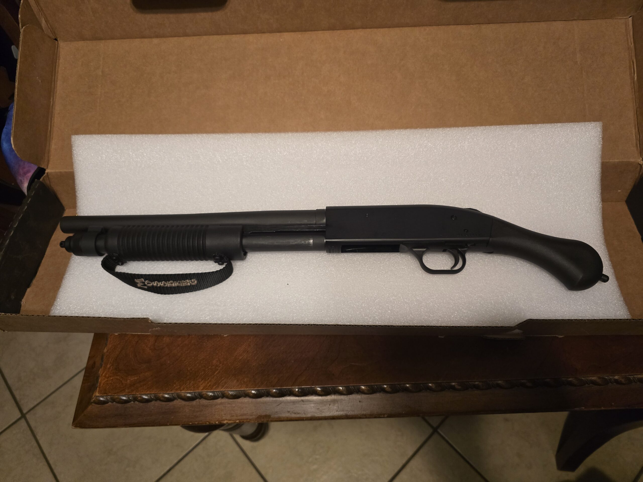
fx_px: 427
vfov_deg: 58.9
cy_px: 241
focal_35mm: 23
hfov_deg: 73.9
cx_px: 322
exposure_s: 1/120
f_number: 1.7
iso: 640
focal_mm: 6.3
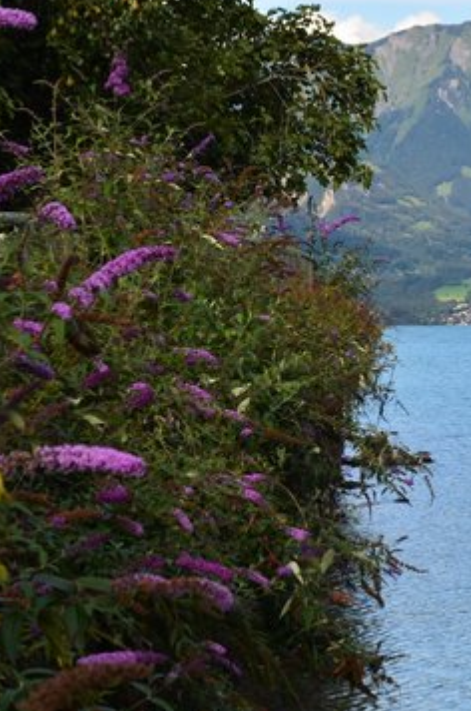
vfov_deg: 15.1
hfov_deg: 10.0
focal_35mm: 135
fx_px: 2660
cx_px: 511
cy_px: 581
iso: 320
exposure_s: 1/160
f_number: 9
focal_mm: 40
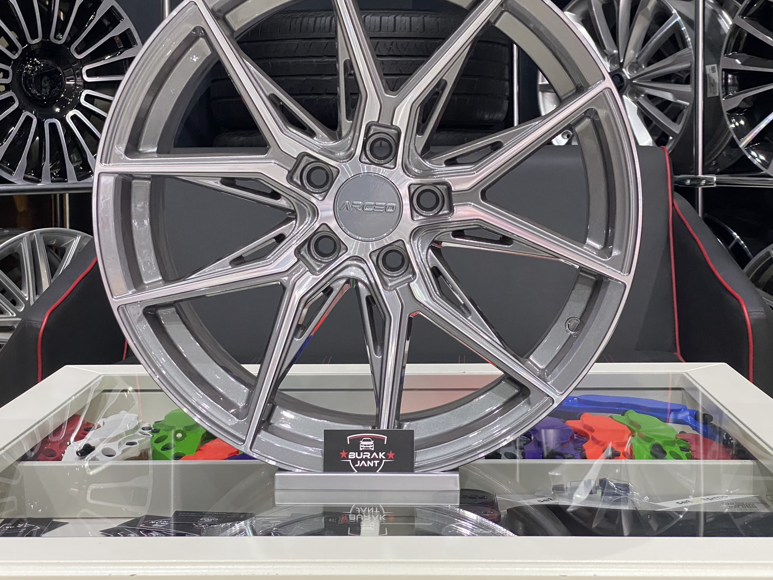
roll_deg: +0.3
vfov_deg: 23.3
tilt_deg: -3.2
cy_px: 232
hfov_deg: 30.7
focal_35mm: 63
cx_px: 383
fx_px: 1407
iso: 320
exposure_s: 1/50
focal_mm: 6
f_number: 2
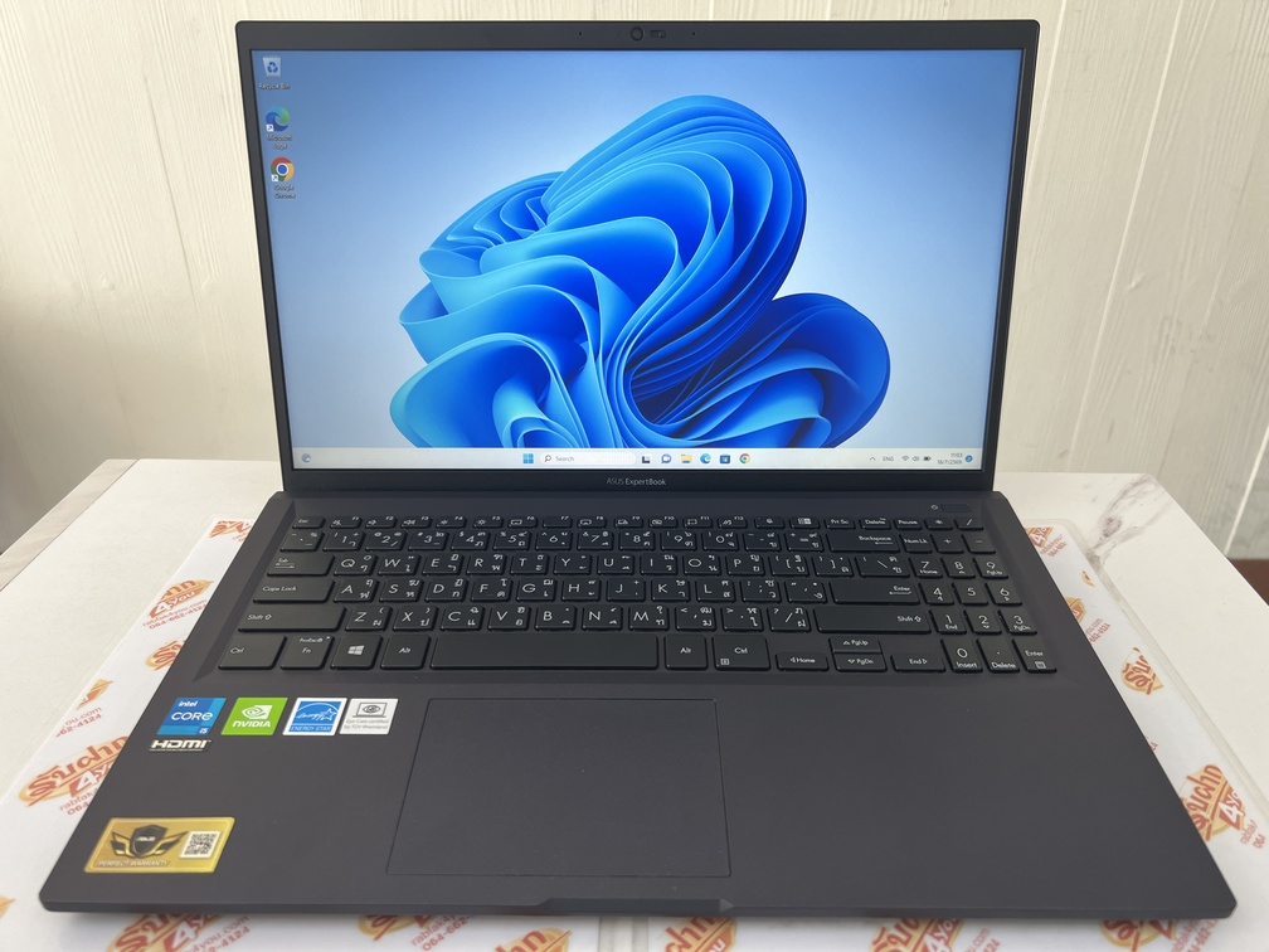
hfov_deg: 67.3
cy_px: 476
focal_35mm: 26
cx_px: 634
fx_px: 953
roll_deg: +0.1
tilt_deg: -28.4
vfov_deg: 53.1
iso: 100
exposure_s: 1/121
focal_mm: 5.7
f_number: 1.5
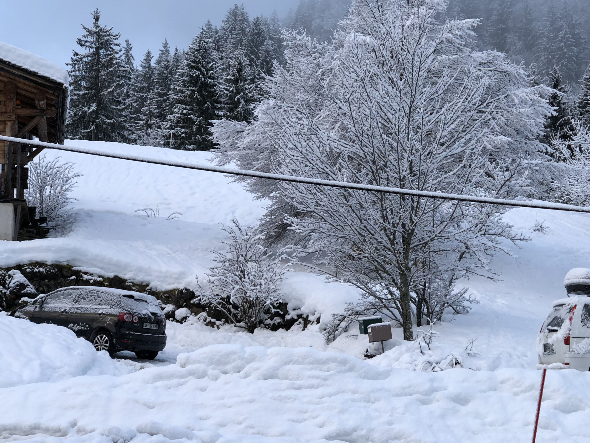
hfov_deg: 24.0
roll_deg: +1.3
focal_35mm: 81
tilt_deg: +9.1
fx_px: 1381
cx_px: 409
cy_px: 215
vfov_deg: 18.2
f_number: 2.4
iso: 16
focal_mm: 6
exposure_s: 1/50
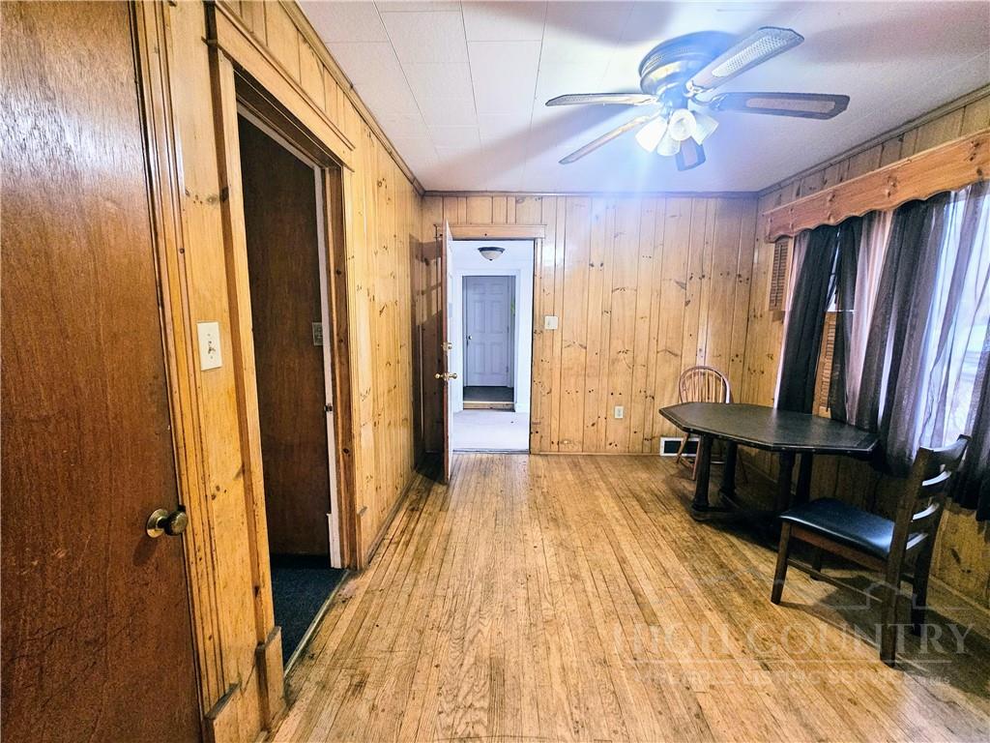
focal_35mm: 13
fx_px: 372
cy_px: 372
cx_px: 495
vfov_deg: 89.9
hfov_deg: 106.2
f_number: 2.2
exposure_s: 1/24
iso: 640
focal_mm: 2.2
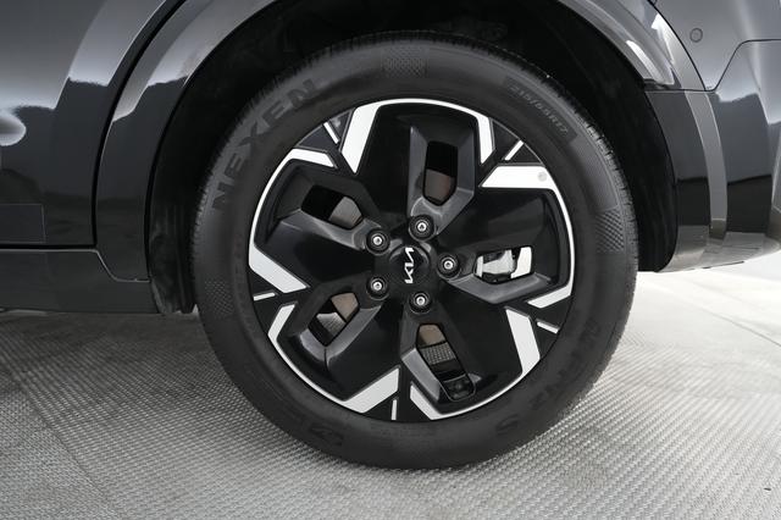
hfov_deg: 71.5
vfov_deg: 51.2
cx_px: 390
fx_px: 542
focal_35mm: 25
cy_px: 260
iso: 5000
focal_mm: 25
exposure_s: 1/125
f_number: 4
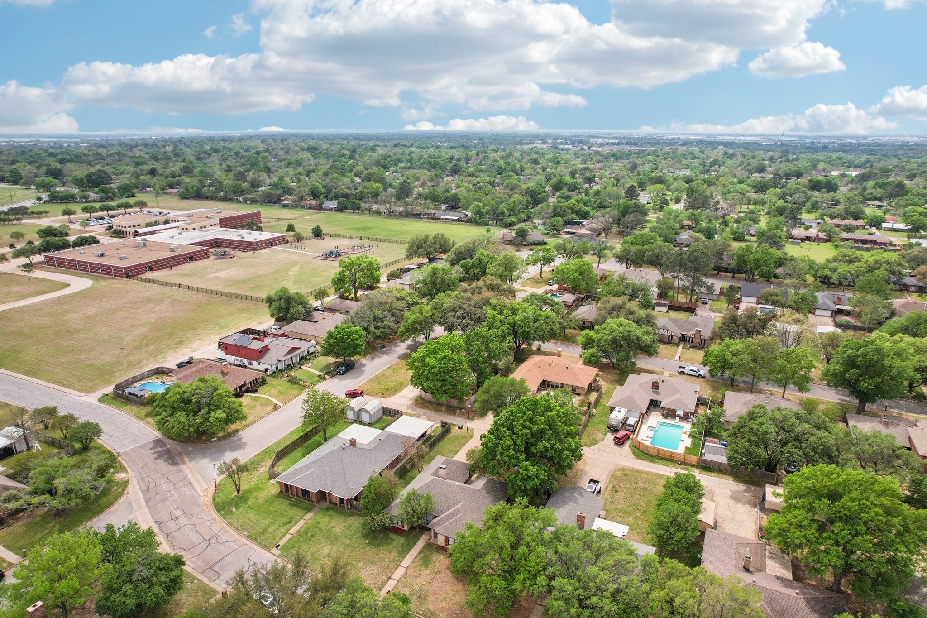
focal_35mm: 22
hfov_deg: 78.6
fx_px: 566
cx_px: 464
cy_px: 309
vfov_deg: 57.2
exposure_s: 1/2000
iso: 100
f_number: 2.8
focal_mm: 8.4
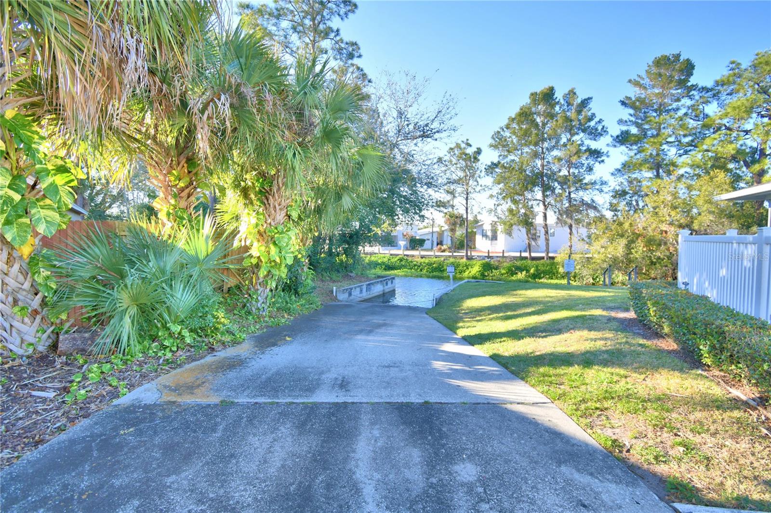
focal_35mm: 15
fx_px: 321
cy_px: 256
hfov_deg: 100.4
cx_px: 386
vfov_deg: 77.3
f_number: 4.5
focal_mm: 10
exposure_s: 1/160
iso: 100
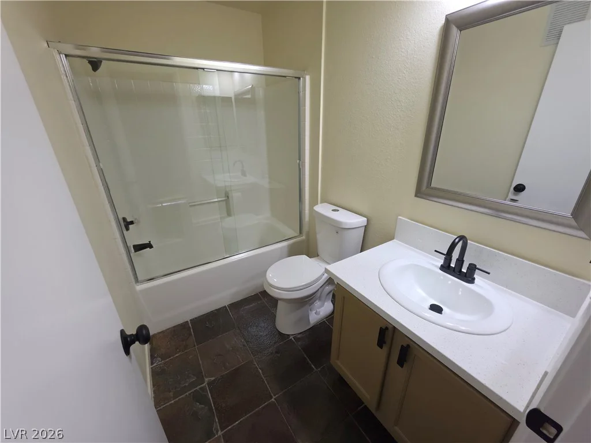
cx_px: 296
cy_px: 222
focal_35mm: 13
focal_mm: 2.2
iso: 125
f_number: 1.9
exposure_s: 1/60
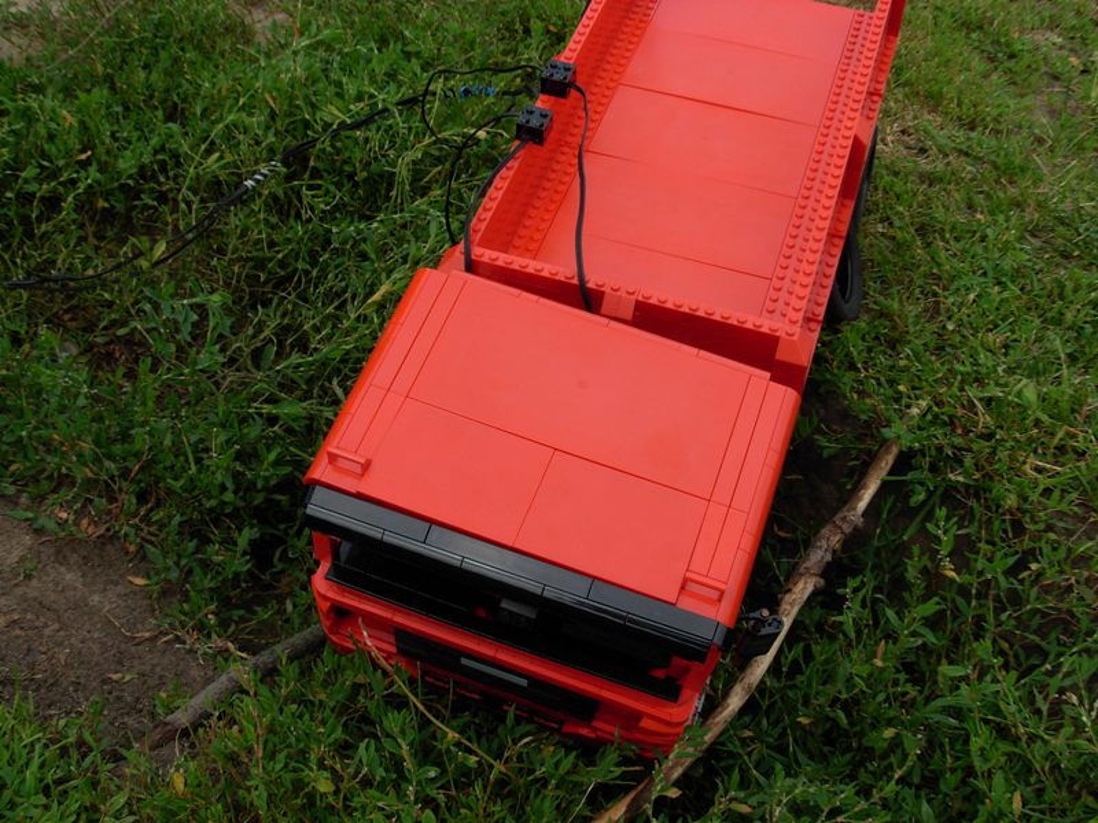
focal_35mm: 38
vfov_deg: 37.7
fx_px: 1205
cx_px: 549
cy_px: 412
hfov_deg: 49.0
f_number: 4.9
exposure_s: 1/418
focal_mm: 6.3
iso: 79
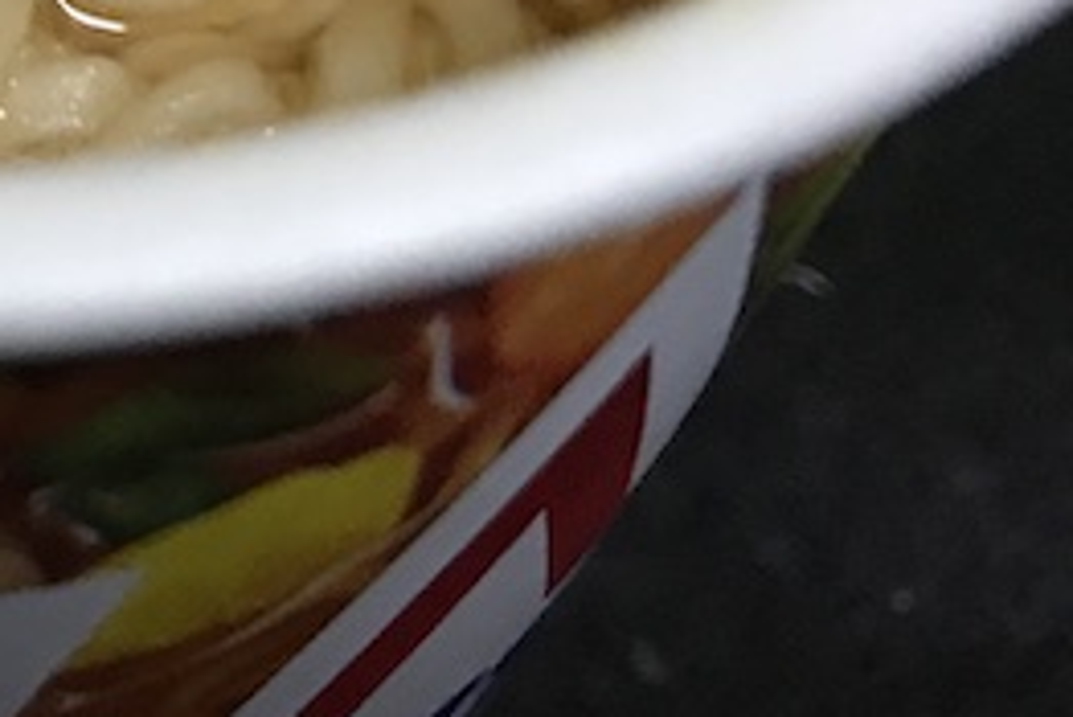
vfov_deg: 12.1
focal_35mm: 111
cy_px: -139
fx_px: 3310
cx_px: -516
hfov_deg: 16.8
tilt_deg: -49.1
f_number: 1.8
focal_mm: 3.99
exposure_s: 1/15
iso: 50
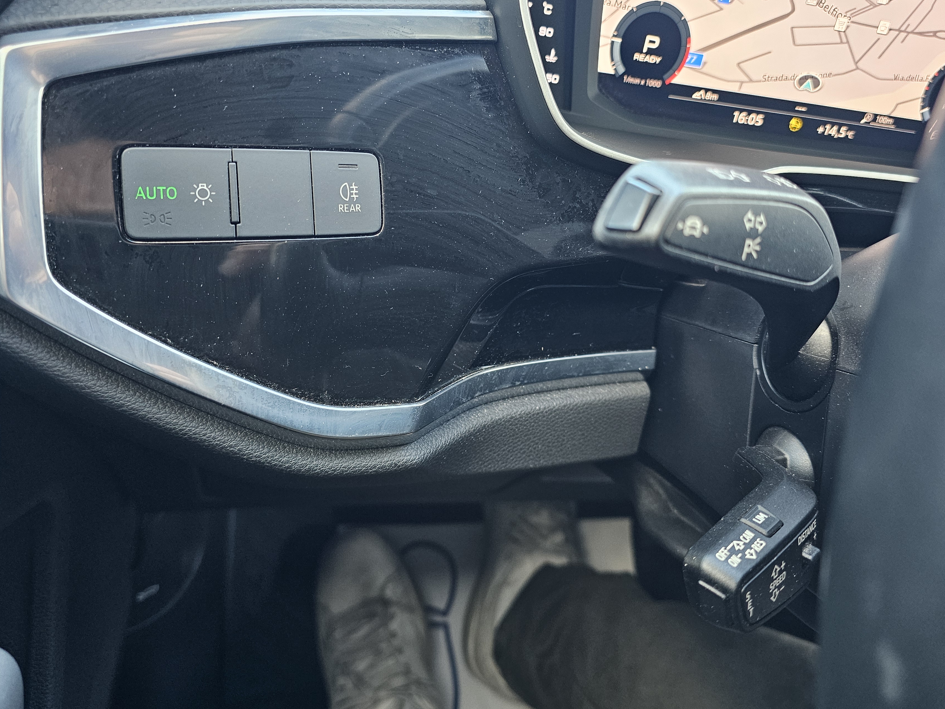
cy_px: 299
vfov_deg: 51.2
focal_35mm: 27
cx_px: 467
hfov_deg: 65.3
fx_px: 737
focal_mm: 6.3
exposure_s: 1/42
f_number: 1.7
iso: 250
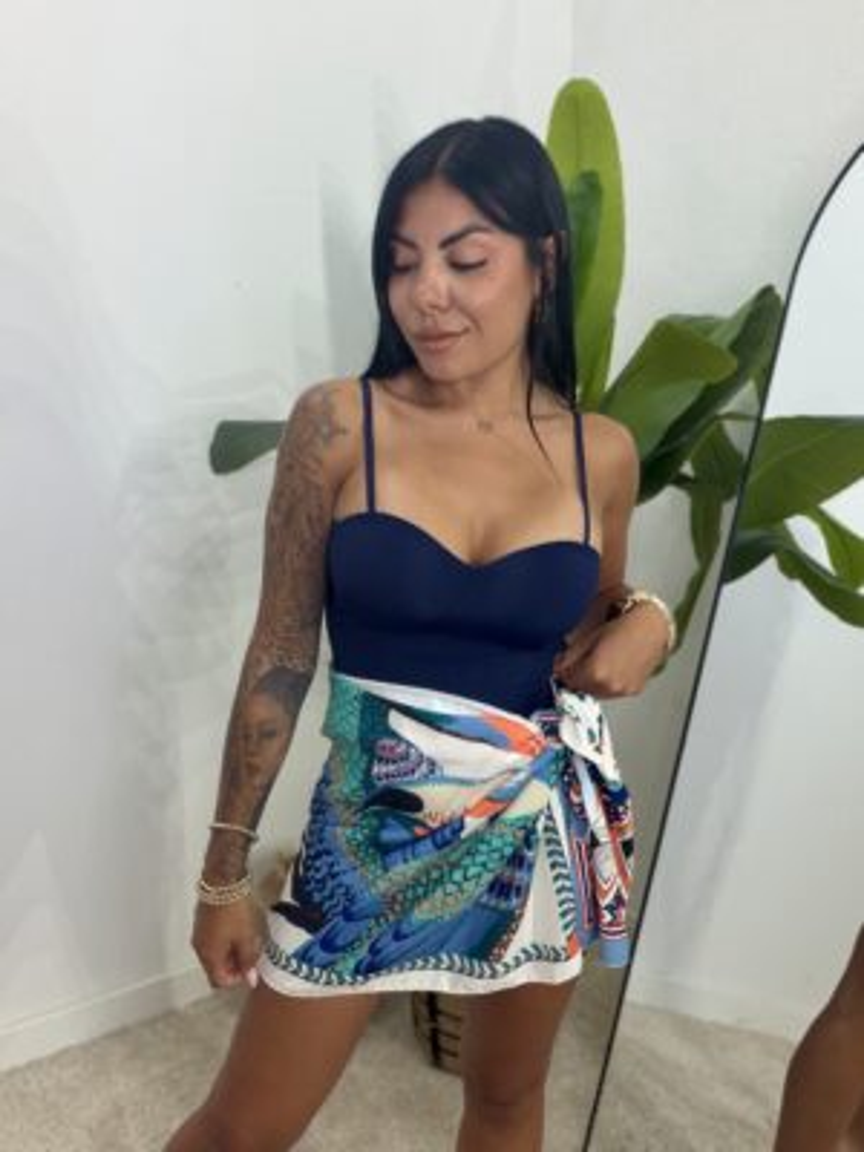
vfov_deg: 60.0
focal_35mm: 30
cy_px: 576
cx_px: 432
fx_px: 998
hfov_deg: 46.8
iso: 64
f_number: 1.9
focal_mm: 2.71
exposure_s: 1/74
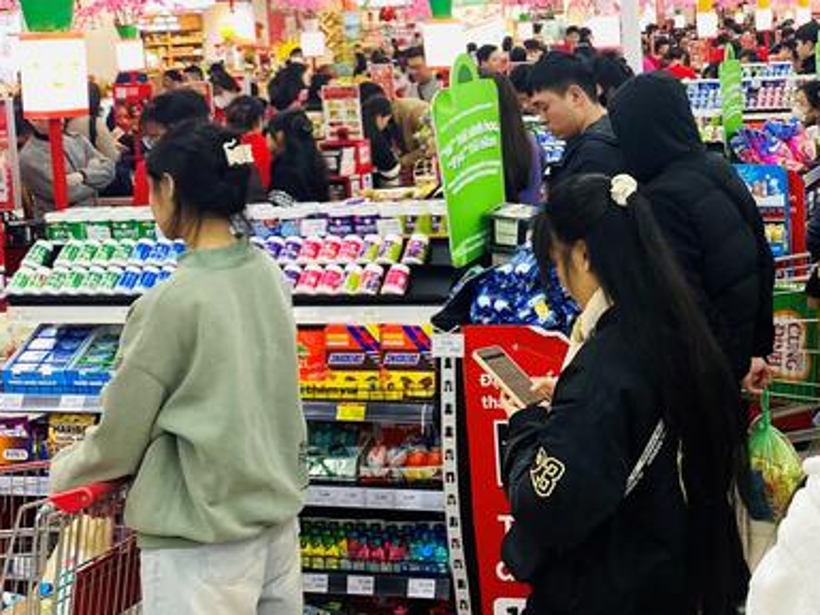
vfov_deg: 26.6
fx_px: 1280
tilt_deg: -4.9
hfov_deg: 34.3
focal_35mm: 54
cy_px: 143
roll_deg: +3.1
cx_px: 671
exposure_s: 1/100
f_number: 1.8
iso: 100
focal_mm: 4.25
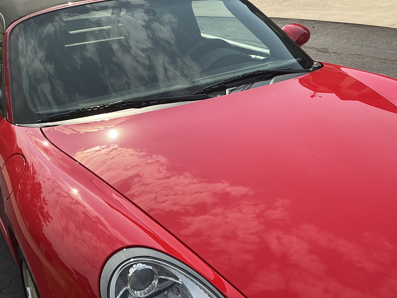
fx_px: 516
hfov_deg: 42.1
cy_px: 159
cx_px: 186
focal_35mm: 45
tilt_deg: -26.8
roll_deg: +4.2
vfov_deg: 32.2
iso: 25
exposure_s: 1/2058
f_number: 1.8
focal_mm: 3
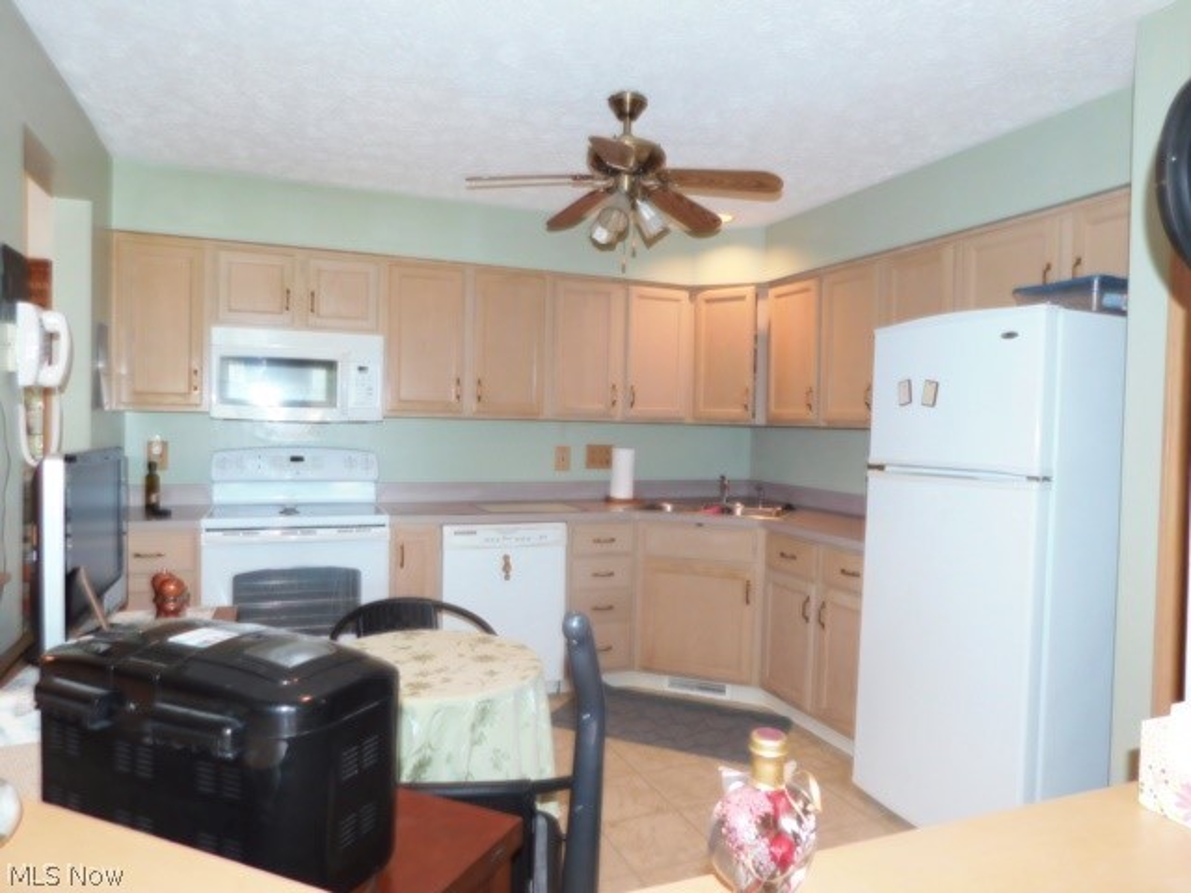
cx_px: 596
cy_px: 446
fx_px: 791
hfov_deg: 73.9
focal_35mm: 23
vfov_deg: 58.9
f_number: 3
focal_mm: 4
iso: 200
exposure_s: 1/30
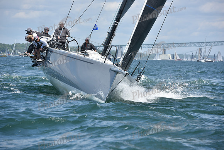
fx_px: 1120
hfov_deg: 11.4
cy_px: 75
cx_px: 112
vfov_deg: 7.6
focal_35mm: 180
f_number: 6.3
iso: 250
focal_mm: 180
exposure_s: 1/1250
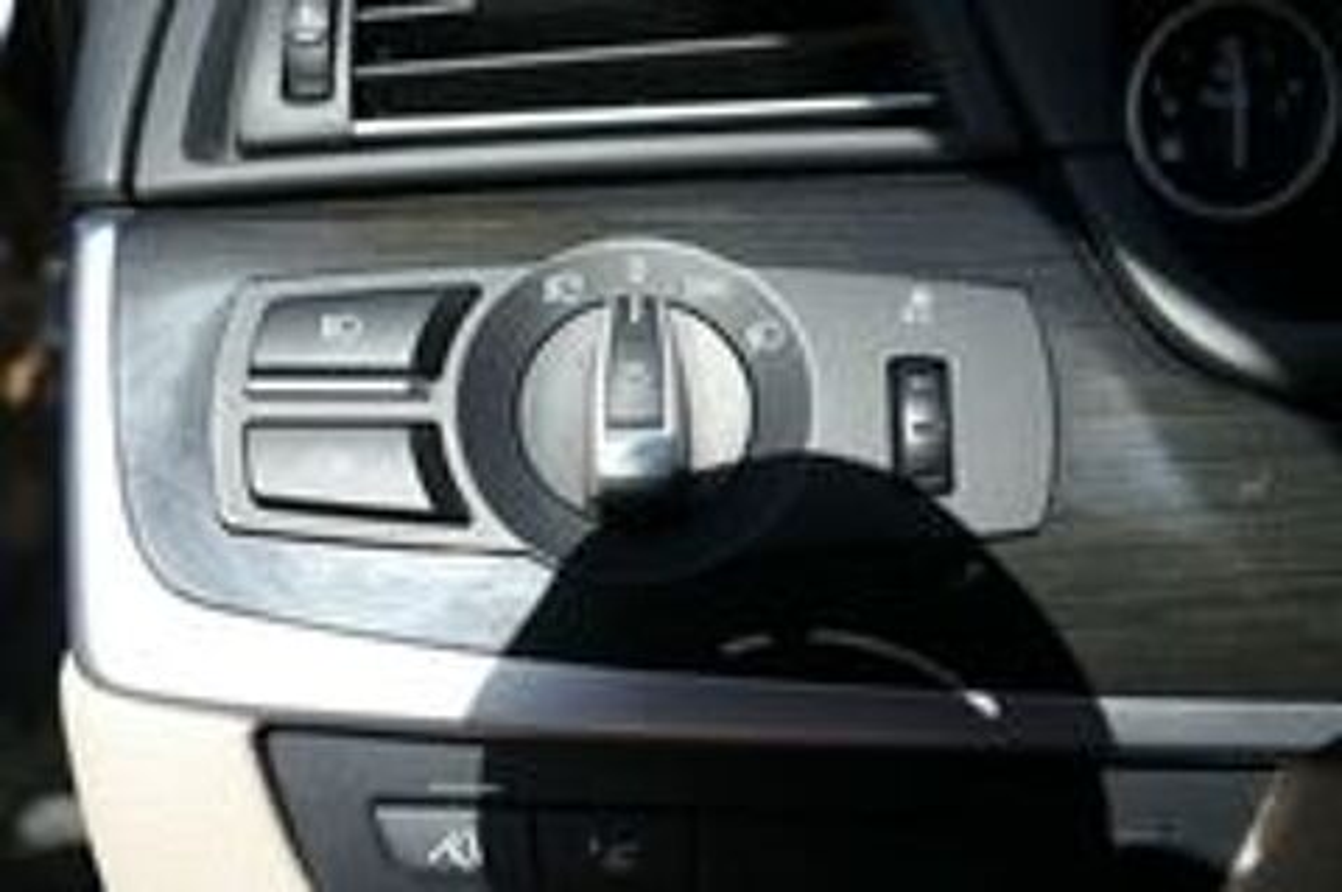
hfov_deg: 55.8
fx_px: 1266
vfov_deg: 38.8
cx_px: 671
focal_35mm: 34
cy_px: 446
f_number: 3.1
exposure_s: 1/1300
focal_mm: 12.38
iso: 125
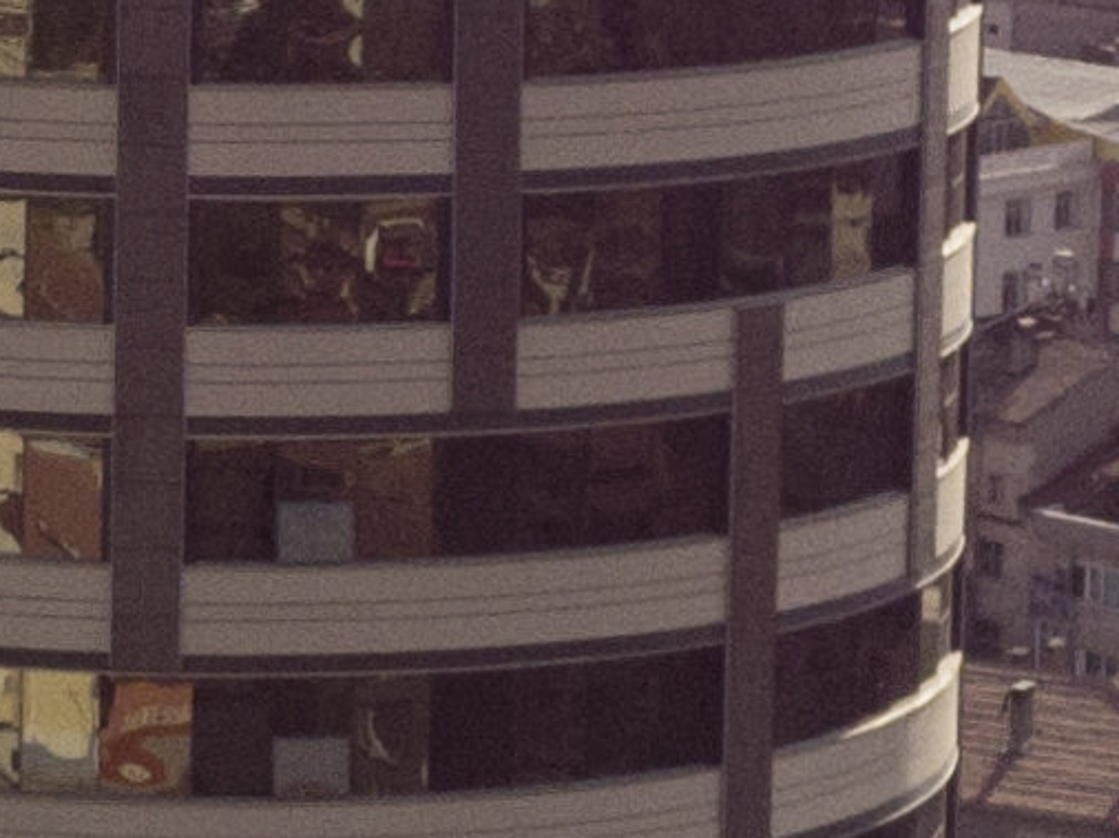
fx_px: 6204
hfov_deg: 10.2
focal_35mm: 192
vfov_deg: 7.7
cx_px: -49
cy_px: 323
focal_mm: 4.5
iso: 101
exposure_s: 1/1800
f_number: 2.8
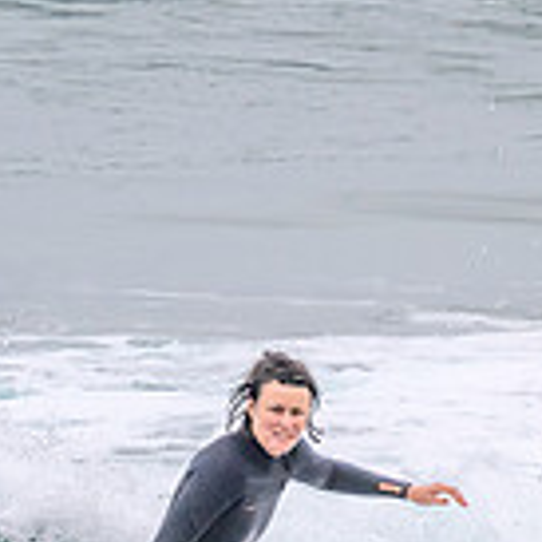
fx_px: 50858
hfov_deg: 0.6
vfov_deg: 0.6
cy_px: 690
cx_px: -4
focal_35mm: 2871
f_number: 11
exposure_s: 1/2000
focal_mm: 800
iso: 1100
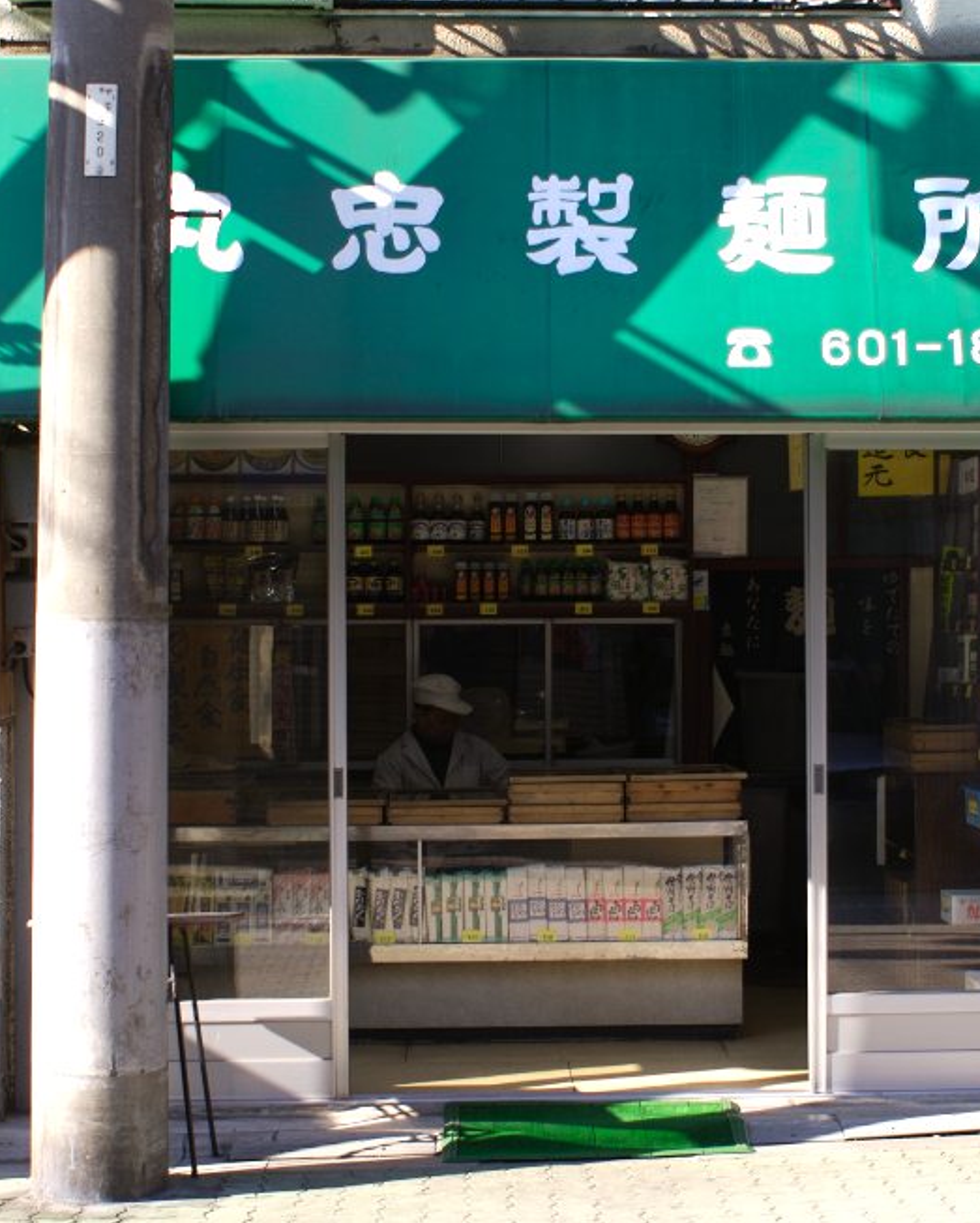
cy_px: 607
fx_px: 2029
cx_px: 588
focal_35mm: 56
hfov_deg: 27.1
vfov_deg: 33.6
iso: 100
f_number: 6.3
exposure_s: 1/80
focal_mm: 26
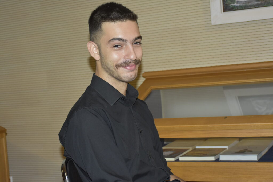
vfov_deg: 22.7
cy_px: 91
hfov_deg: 33.4
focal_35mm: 60
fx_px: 455
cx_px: 136
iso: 1600
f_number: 5.6
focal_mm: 40
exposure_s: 1/60
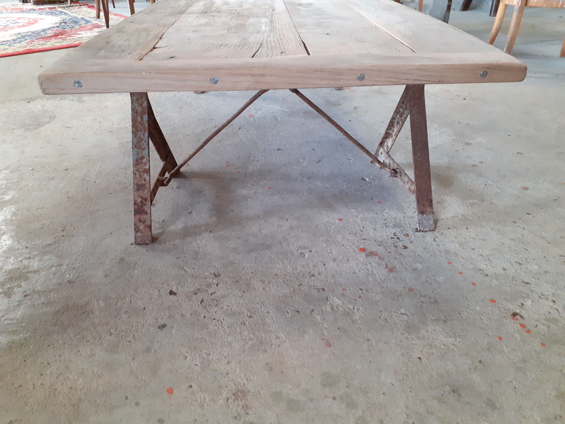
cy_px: 212
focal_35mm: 27
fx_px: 441
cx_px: 282
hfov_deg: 65.3
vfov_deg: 51.4
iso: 250
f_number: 1.9
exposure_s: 1/50
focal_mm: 3.6
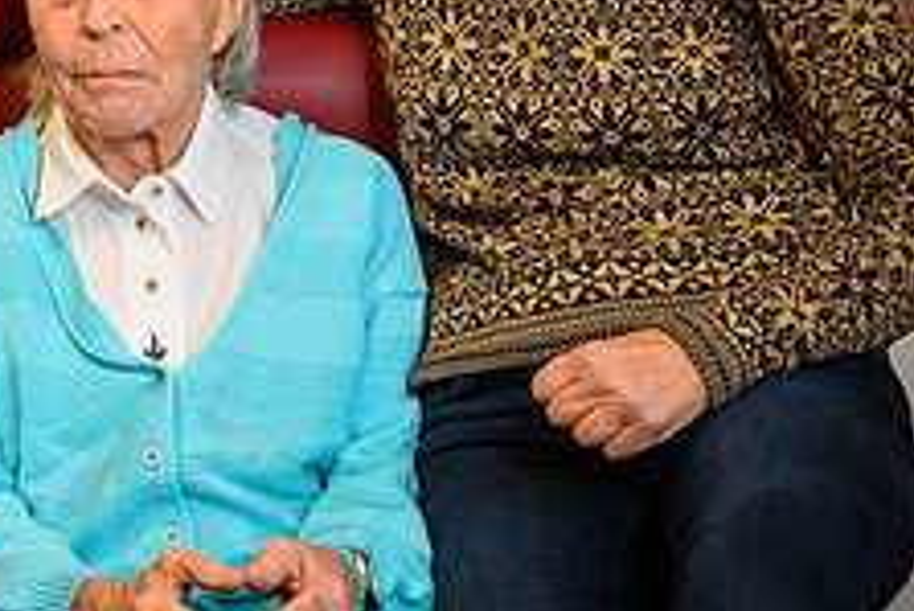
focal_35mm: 148
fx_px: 3760
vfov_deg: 9.2
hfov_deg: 13.5
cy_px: 29
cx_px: -119
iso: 800
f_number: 4
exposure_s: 1/100
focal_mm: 57
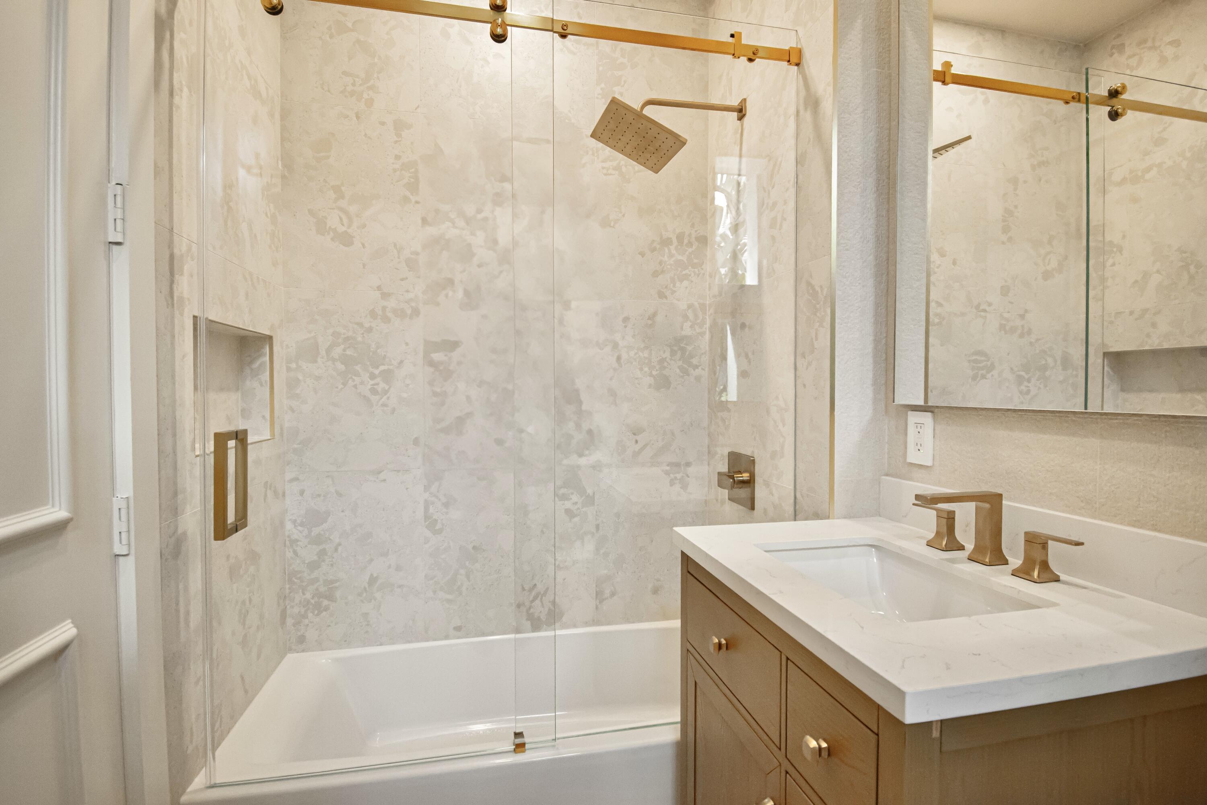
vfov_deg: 72.1
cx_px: 604
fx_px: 553
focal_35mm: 16
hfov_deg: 95.0
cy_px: 402
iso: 3200
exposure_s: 1/125
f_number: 4.8
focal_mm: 11
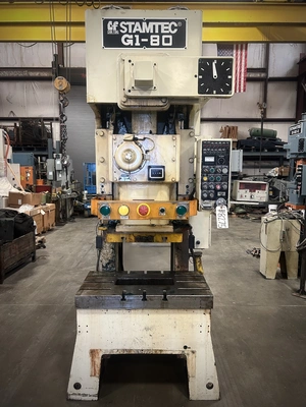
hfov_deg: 53.1
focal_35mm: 26
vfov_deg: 67.3
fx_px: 306
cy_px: 204
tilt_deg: -6.6
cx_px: 153
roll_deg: +1.2
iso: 250
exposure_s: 1/60
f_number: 1.5
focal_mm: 5.7
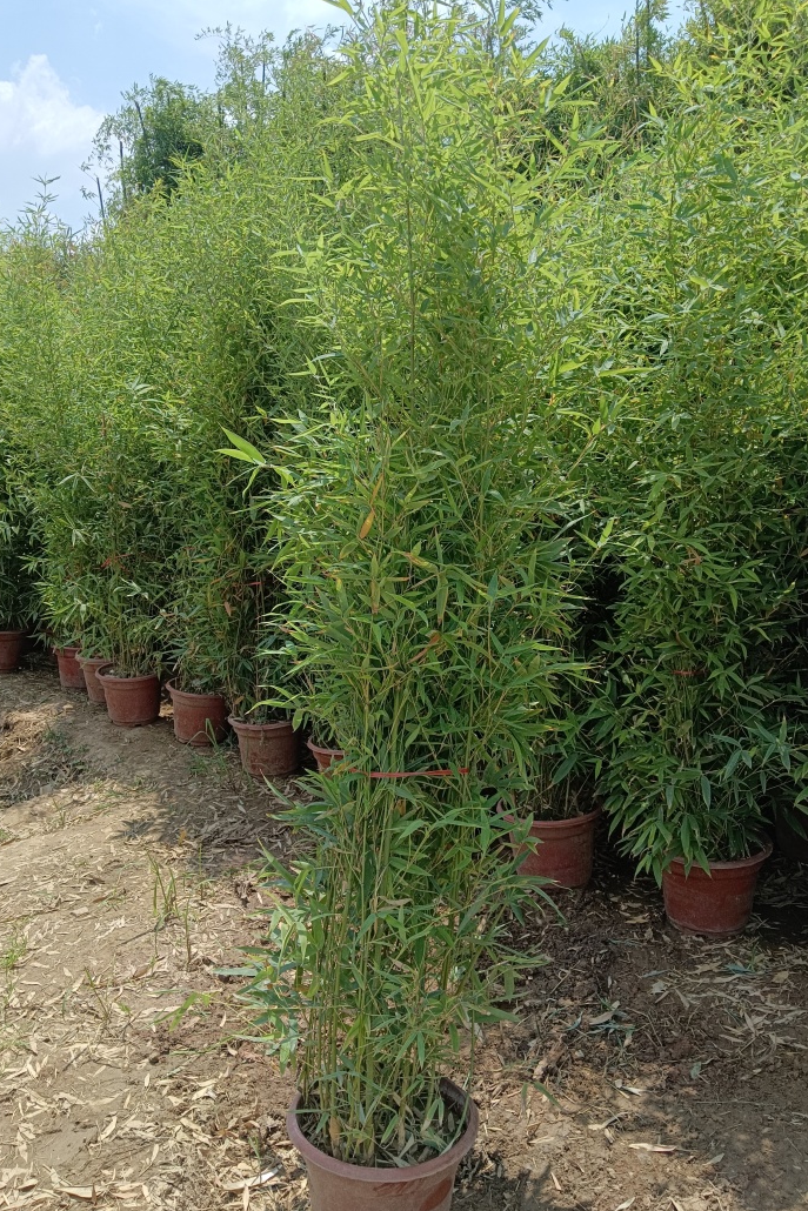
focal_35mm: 28
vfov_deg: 65.5
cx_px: 418
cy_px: 619
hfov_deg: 46.4
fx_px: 942
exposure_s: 1/749
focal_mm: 4.05
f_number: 1.8
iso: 102
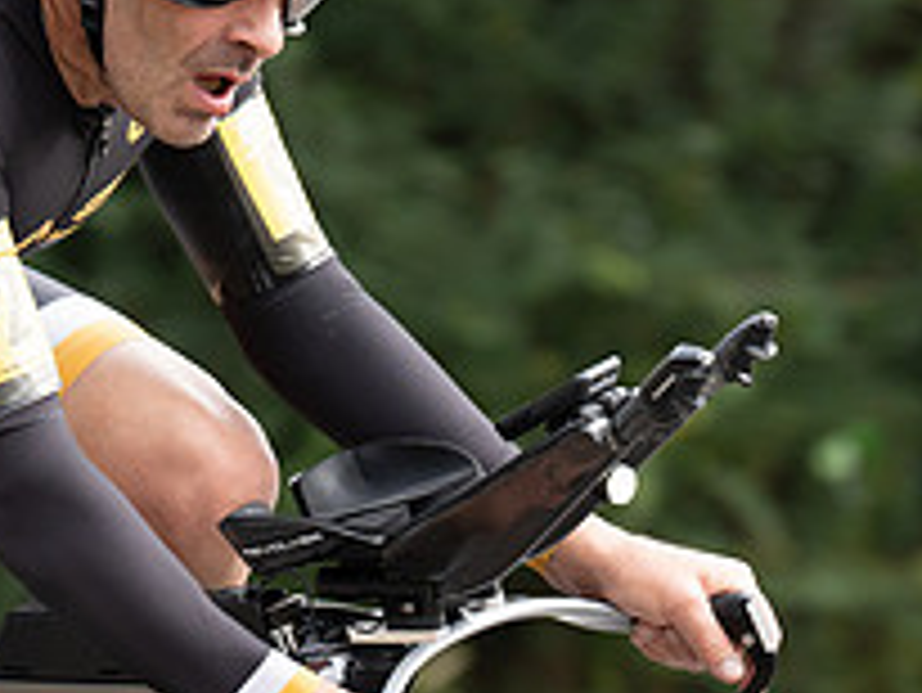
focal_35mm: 457
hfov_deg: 4.3
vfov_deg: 3.3
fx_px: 12179
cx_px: -219
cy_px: 335
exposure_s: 1/1000
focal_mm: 136
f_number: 4
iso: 640
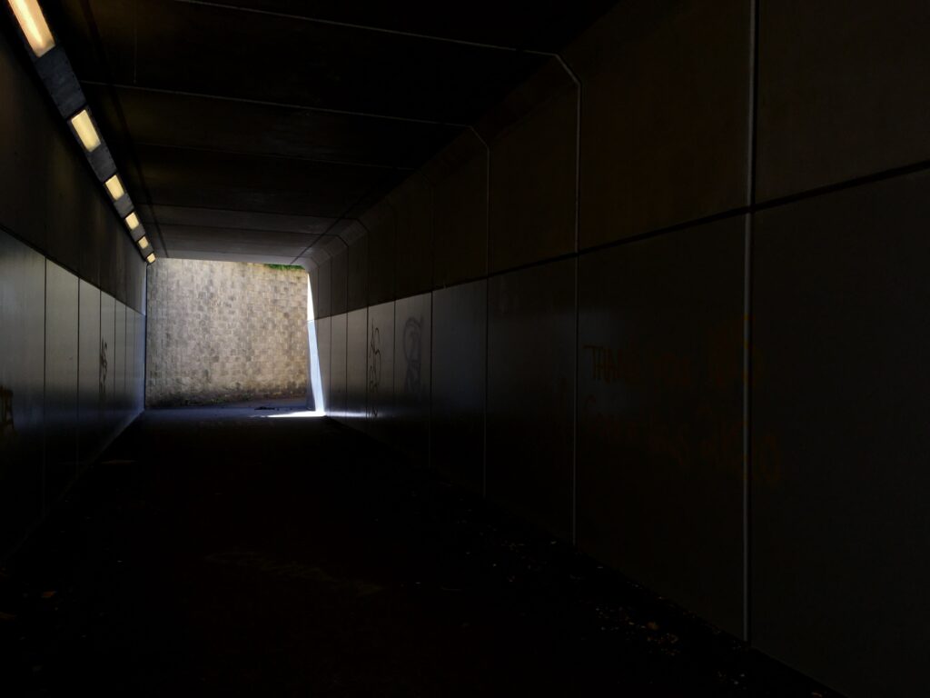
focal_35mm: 29
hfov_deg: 61.7
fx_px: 779
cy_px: 349
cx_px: 465
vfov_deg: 48.2
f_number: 2.2
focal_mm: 4.15
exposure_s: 1/138
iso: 25
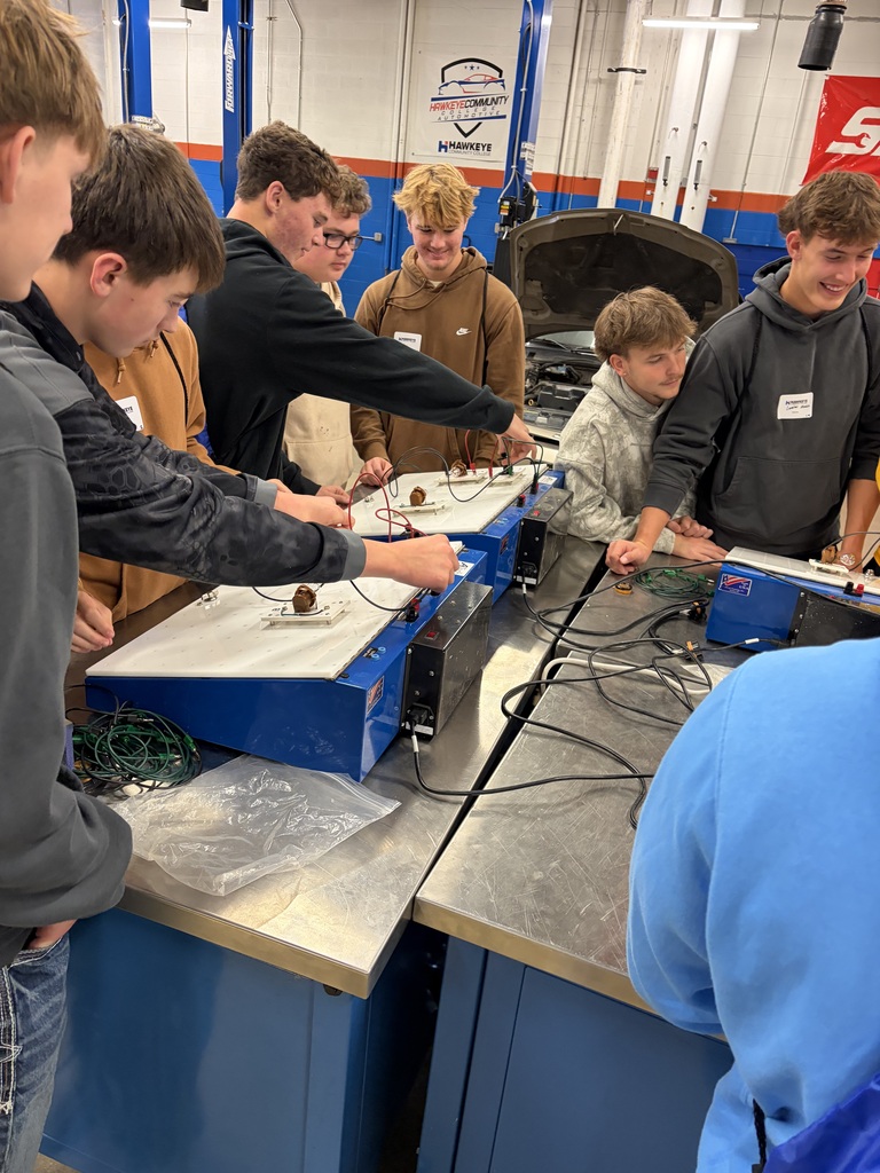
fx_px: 881
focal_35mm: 26
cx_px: 440
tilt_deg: -24.2
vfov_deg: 67.3
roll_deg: -7.1
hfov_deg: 53.1
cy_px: 586
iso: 250
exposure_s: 1/60
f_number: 1.6
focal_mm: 5.96
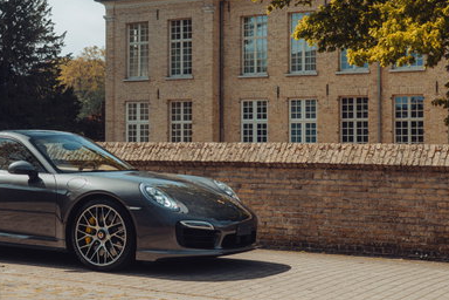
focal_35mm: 76
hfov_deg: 26.4
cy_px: 113
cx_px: 120
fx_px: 948
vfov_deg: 17.9
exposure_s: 1/125
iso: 100
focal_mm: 38
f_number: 5.6
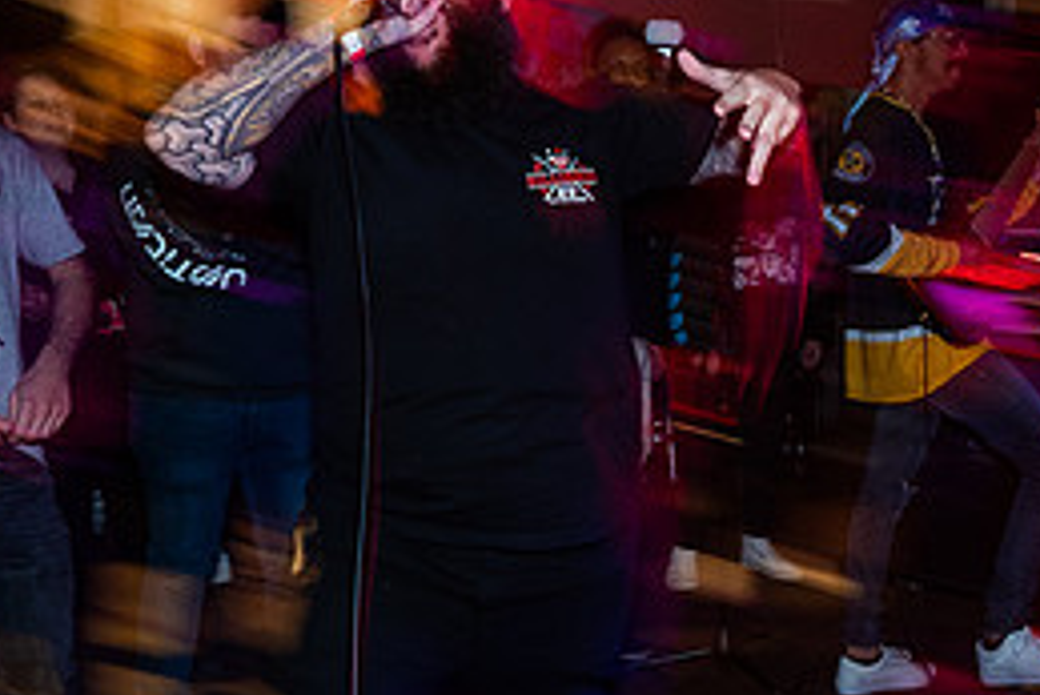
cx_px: 652
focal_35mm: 39
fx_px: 1127
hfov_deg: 49.0
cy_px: 330
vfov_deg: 34.2
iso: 800
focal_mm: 14
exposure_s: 1/13
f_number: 2.8
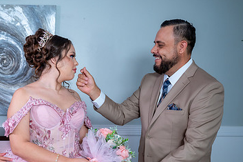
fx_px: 337
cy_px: 121
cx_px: 50
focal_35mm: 50
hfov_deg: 38.2
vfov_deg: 26.6
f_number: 4
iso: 1250
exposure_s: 1/60
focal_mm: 29.5
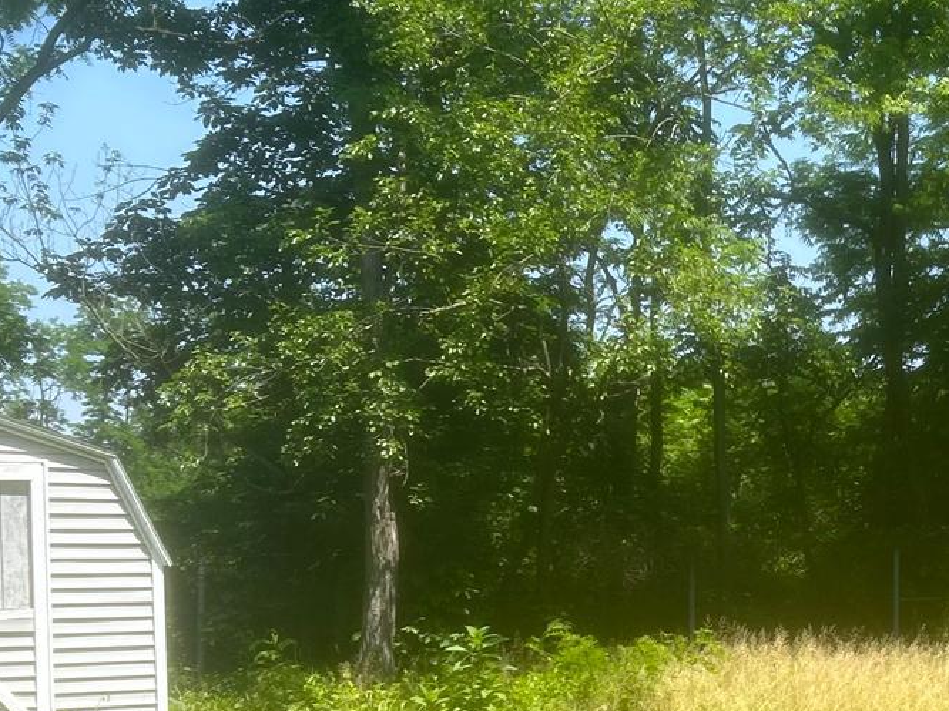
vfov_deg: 18.2
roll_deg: +1.4
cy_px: 591
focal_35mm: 80
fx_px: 2192
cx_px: 862
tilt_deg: -1.0
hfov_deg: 23.7
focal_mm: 5.7
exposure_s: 1/2008
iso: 50
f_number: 1.5
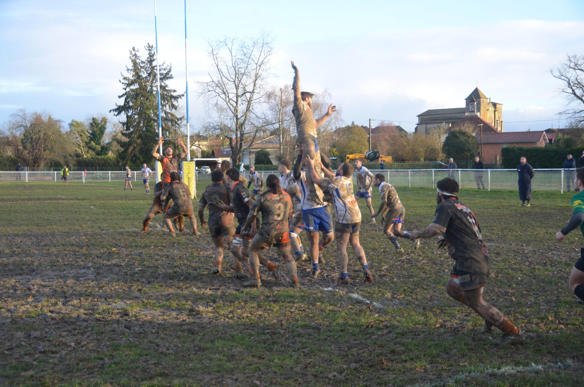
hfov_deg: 41.2
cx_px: 292
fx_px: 777
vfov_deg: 28.0
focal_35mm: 48
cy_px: 194
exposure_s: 1/800
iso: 800
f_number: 4.2
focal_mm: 32
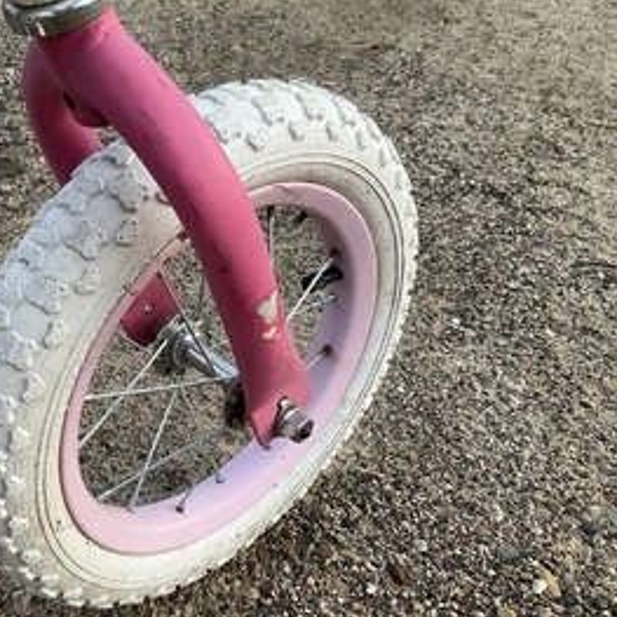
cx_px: 176
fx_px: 786
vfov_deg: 42.8
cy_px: 347
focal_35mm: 39
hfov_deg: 41.9
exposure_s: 1/122
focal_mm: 3
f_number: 1.8
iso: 64
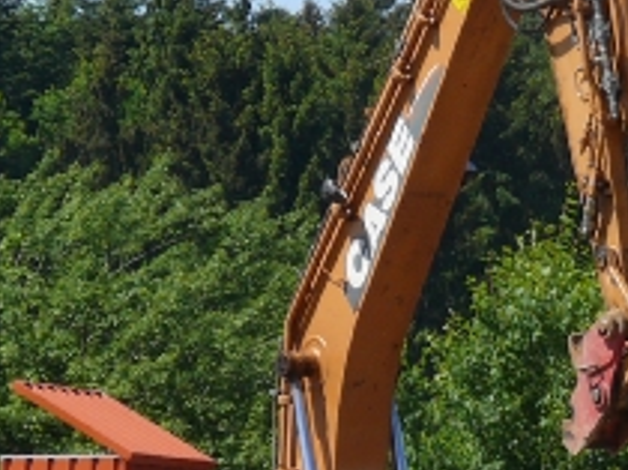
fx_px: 13681
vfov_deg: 2.0
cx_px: 517
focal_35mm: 755
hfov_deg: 2.6
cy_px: 718
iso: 100
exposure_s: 1/400
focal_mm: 41.9
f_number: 5.6
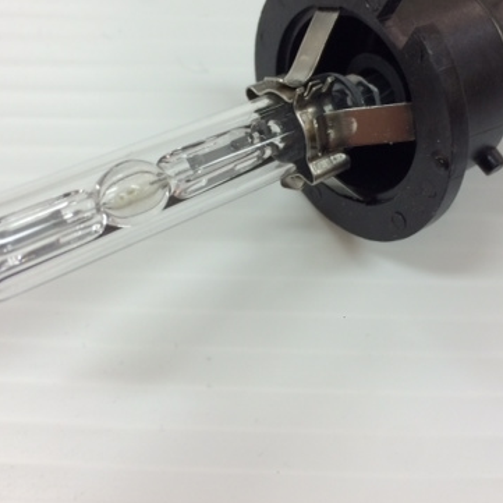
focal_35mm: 47
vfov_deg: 35.8
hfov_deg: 36.1
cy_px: 176
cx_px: 259
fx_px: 773
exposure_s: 1/33
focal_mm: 4.12
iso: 32
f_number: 2.2
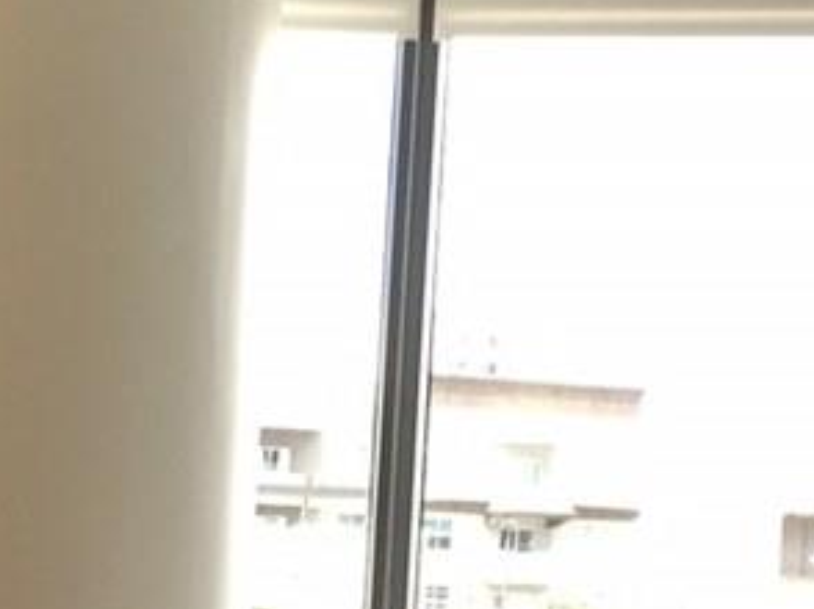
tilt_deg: -8.9
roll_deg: -4.1
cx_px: 33
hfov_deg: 12.4
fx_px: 3712
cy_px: 1160
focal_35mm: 158
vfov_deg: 8.9
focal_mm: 4.15
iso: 40
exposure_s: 1/60
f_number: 2.2
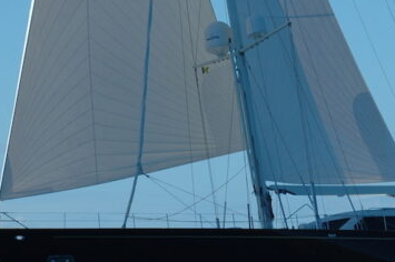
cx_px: 344
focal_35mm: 308
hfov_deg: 6.7
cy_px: 14
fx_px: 3377
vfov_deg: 4.4
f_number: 7.1
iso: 200
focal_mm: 95
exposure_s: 1/800
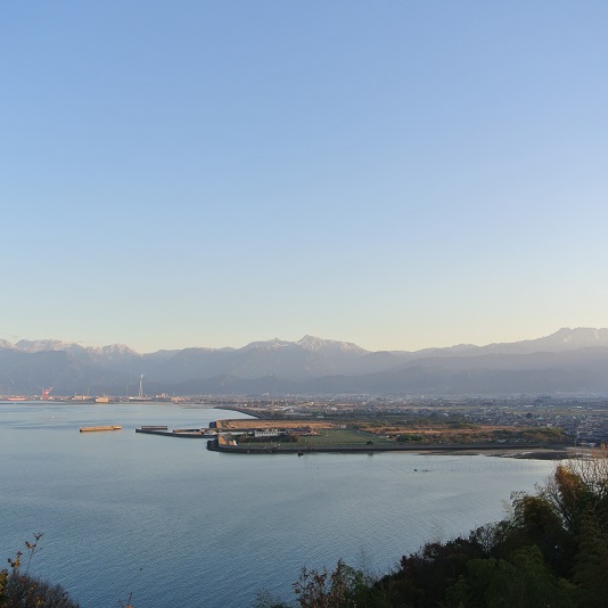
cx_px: 298
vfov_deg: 44.9
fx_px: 735
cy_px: 303
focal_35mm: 37
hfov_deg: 44.9
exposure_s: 1/250
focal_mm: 11
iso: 100
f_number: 4
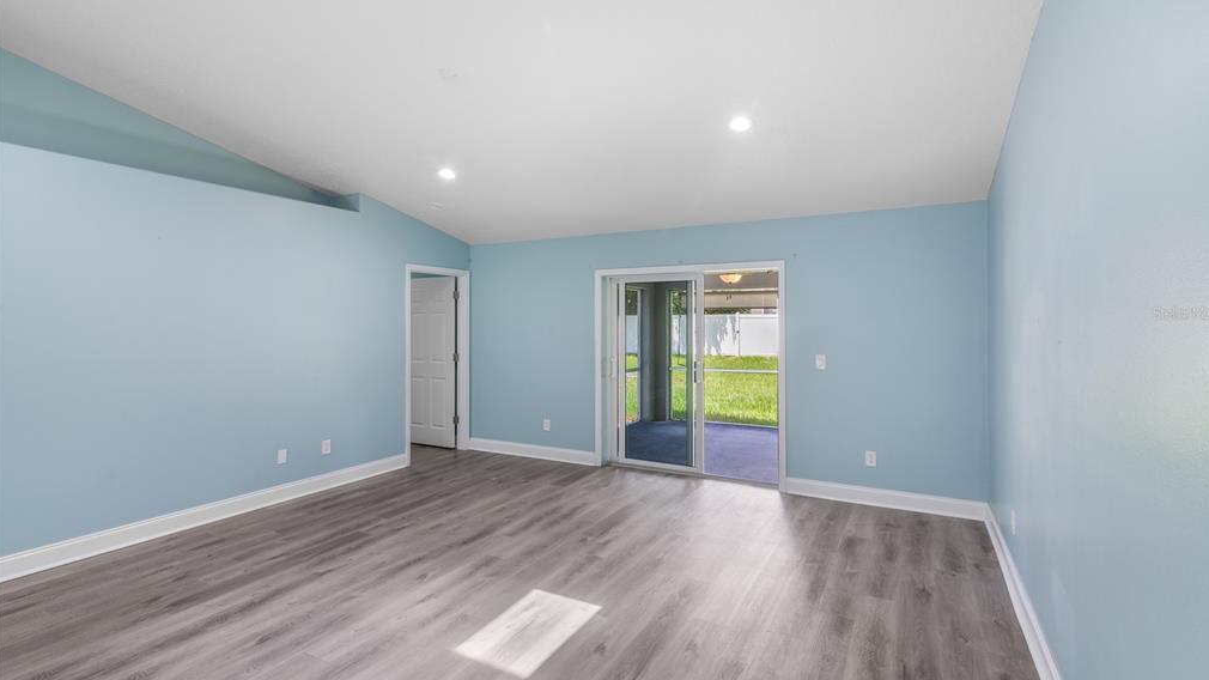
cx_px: 608
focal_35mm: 17
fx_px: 545
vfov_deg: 63.8
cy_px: 313
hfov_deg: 95.9
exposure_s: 1/1.25
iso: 100
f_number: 11
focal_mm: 16
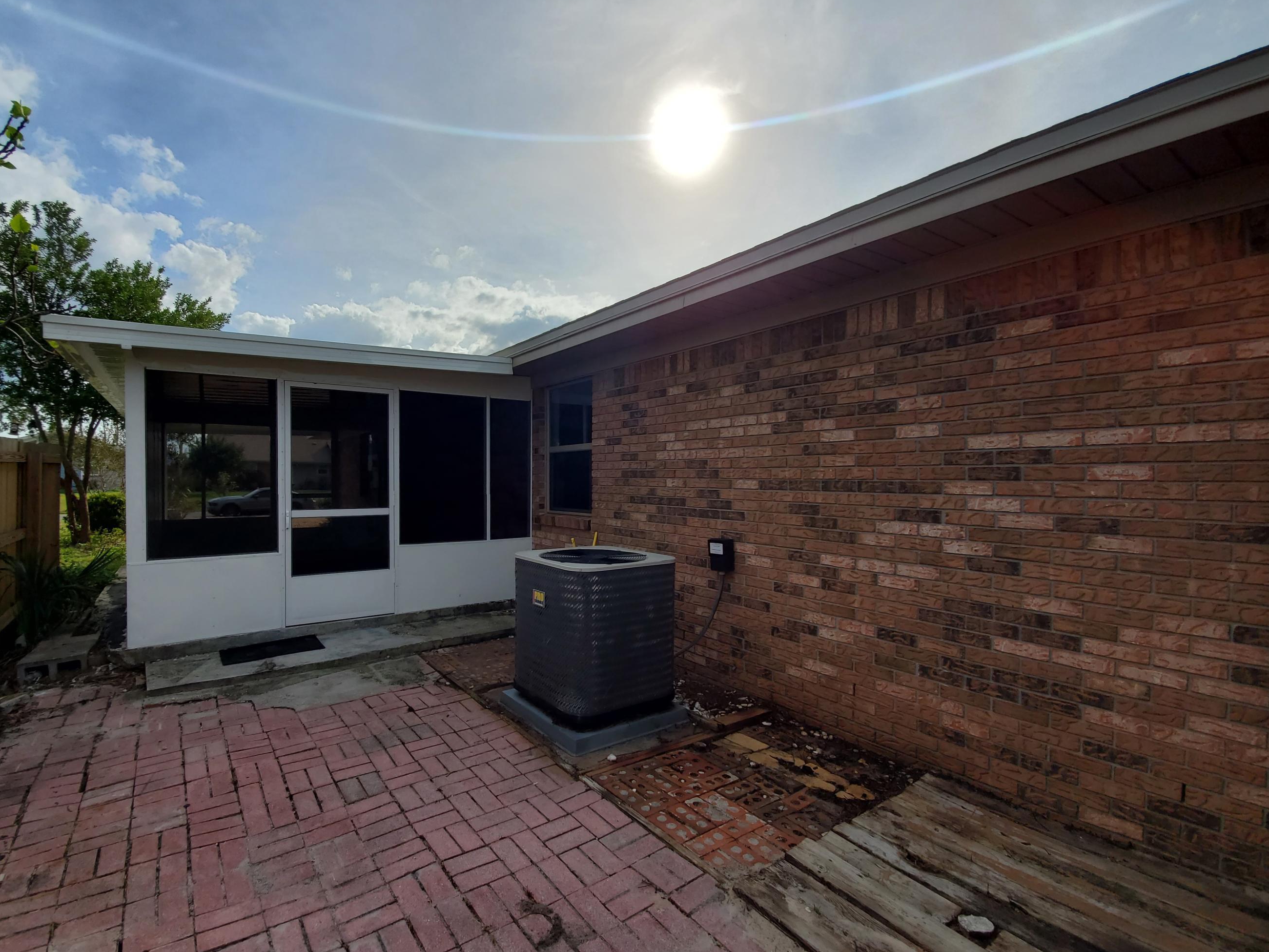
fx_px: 550
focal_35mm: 15
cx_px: 559
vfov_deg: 81.7
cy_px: 472
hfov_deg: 97.7
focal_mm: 1.8
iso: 50
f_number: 2.2
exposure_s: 1/2429
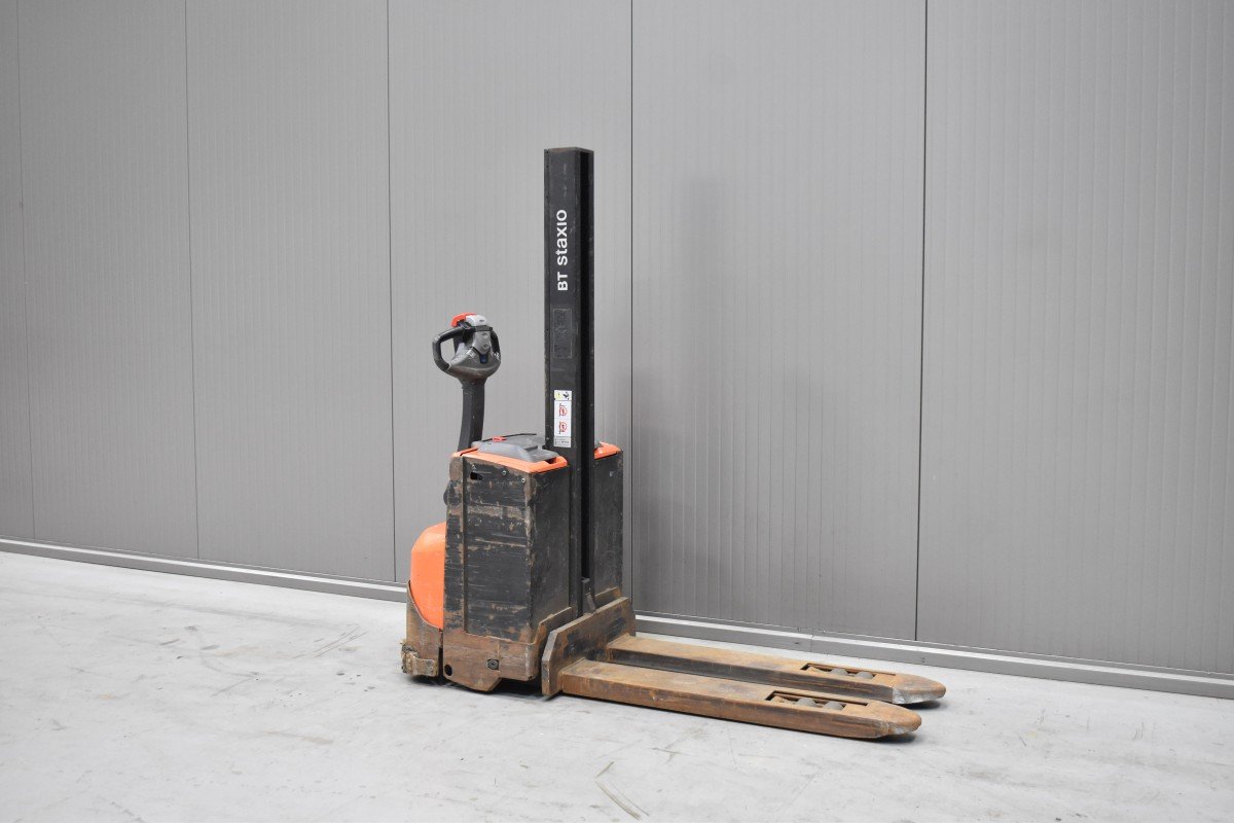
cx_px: 617
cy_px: 412
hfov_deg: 53.1
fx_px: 1234
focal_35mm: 36
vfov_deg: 36.9
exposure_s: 1/40
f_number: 4.5
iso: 1600
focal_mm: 24
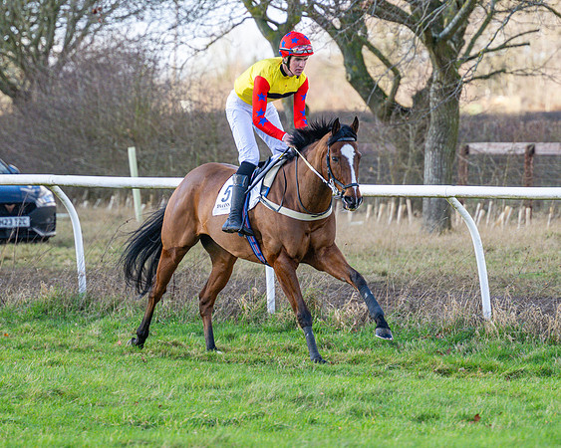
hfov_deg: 5.7
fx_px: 5627
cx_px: 330
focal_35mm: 339
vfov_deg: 4.6
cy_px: 251
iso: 800
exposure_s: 1/1000
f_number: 4
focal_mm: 175
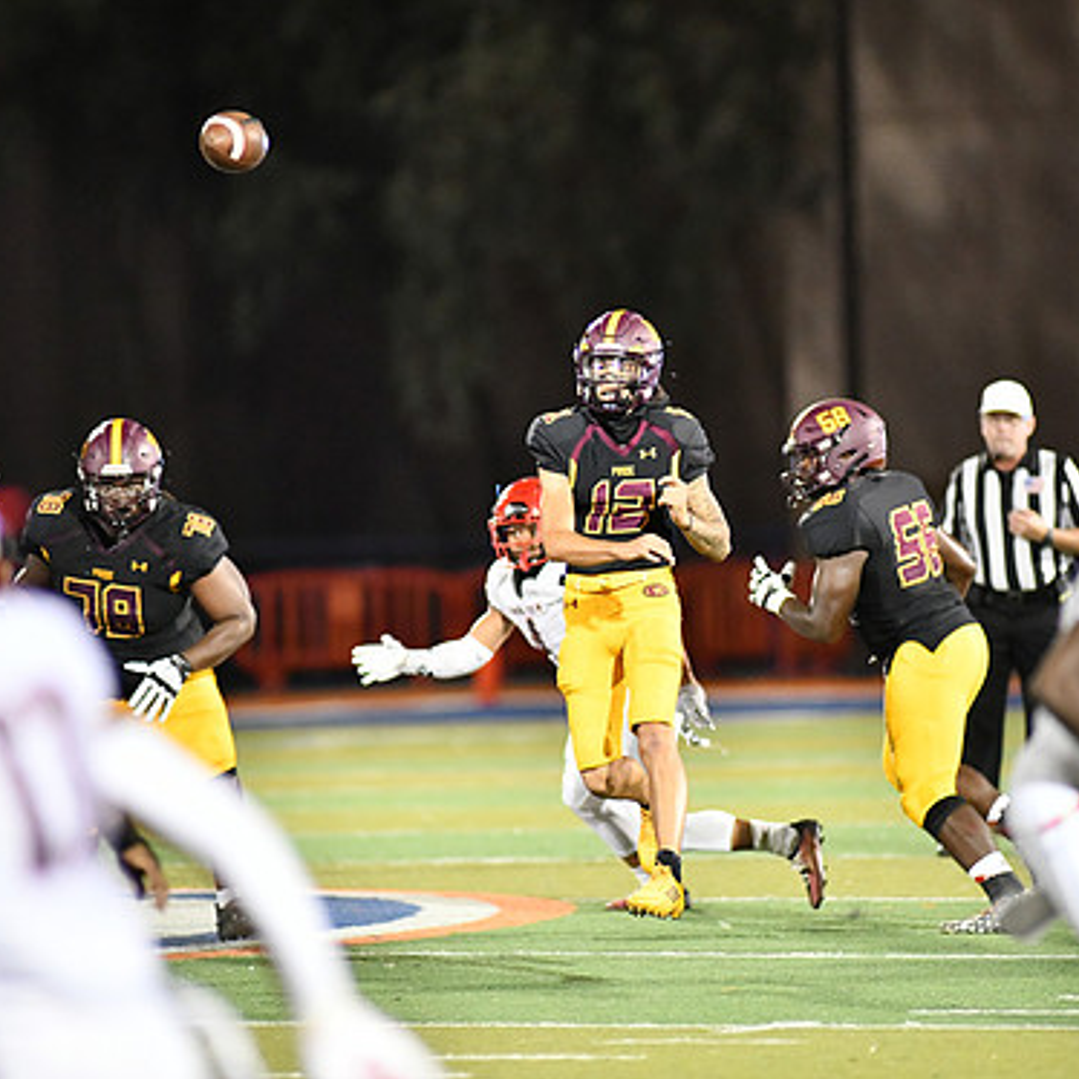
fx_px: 13965
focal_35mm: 396
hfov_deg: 4.4
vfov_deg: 4.4
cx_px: 612
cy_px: 555
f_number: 2.8
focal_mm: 300
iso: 8000
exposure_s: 1/1000
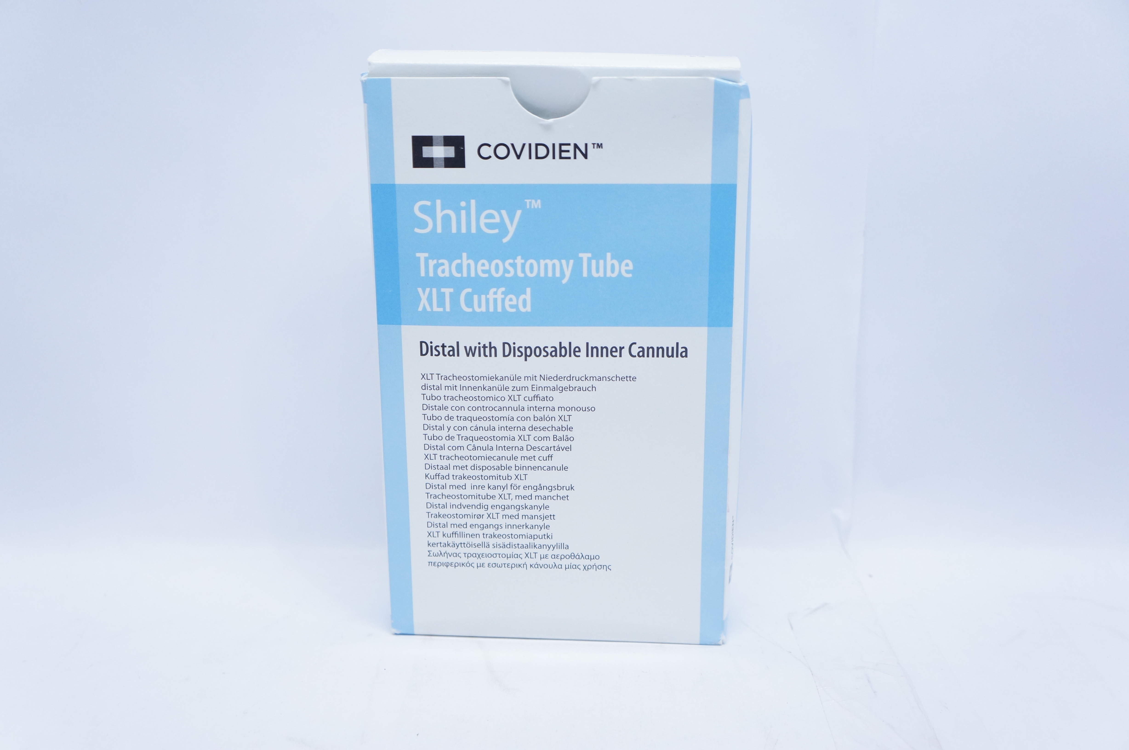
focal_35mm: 39
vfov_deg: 34.1
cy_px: 375
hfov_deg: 49.6
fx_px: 1222
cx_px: 564
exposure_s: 1/125
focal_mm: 26
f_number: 4
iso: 800
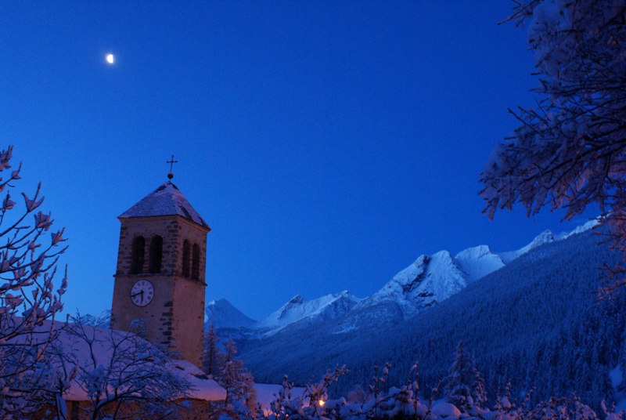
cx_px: 313
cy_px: 210
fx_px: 679
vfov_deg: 34.3
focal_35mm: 39
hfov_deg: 49.5
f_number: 6.3
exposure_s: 1/1.67
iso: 800
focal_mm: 26
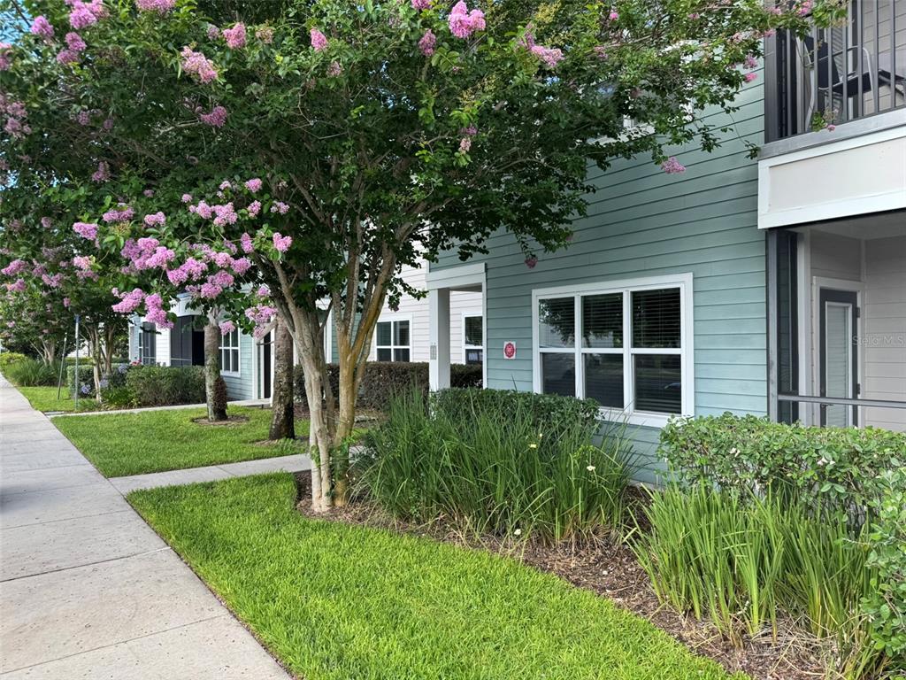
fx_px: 628
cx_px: 453
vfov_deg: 56.8
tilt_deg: +1.6
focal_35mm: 24
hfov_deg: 71.6
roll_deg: +0.4
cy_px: 340
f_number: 1.78
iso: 80
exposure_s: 1/739
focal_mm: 6.76
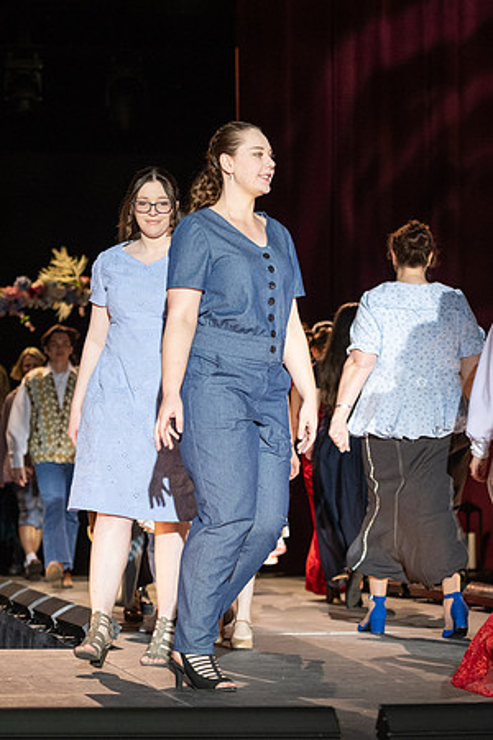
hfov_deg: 9.8
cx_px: 348
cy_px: 355
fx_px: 2867
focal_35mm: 140
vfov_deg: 14.7
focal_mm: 70
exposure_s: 1/1000
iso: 800
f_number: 2.8
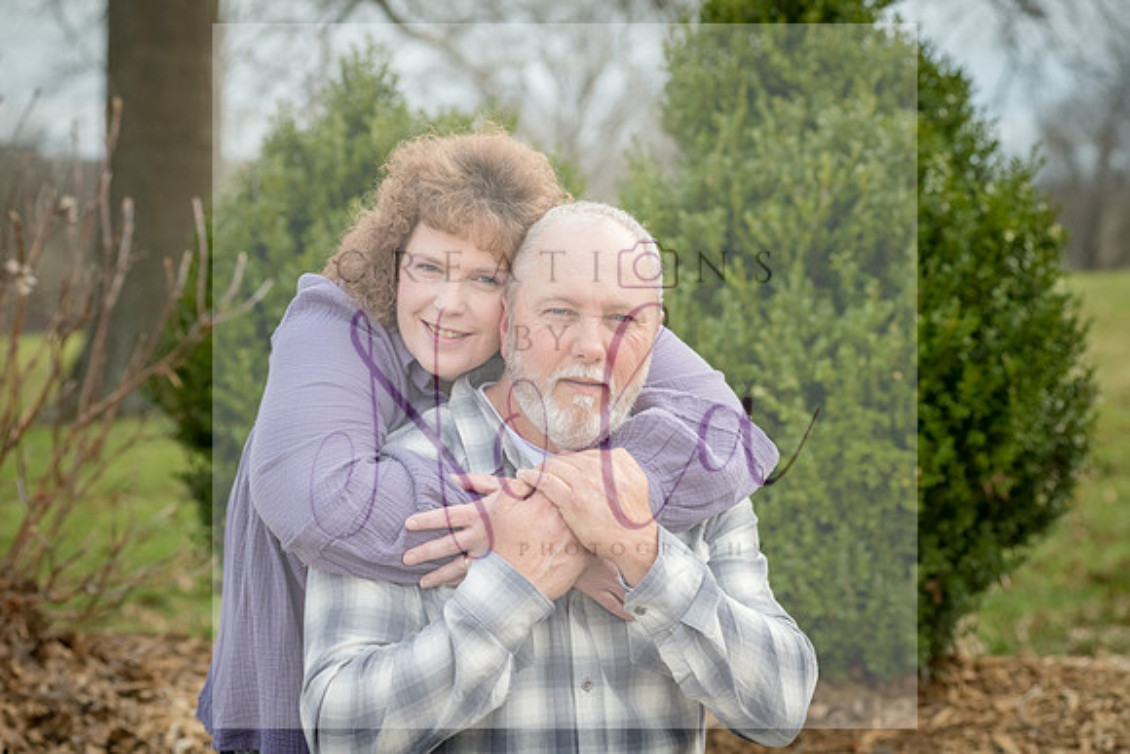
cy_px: 377
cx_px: 565
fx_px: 3139
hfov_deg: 20.4
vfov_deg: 13.7
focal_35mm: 100
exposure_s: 1/800
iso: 400
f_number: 5.6
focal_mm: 100
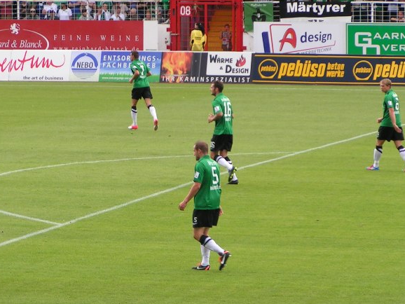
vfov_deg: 6.2
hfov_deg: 8.3
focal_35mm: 238
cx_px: 149
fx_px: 2786
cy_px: 135
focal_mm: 26.3
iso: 50
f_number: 3.5
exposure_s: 1/200
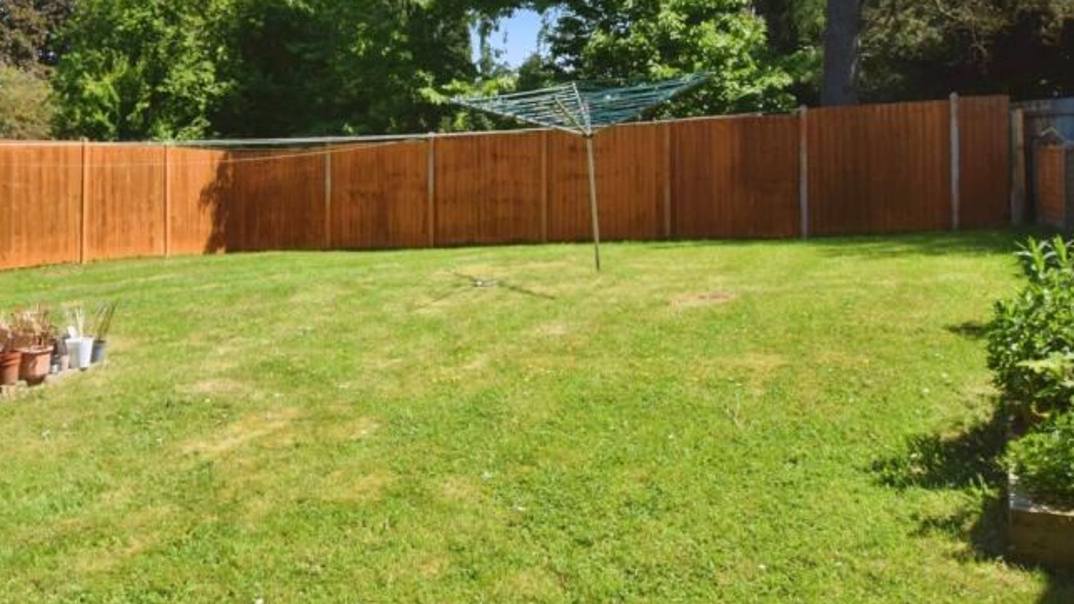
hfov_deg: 54.7
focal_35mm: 35
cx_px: 309
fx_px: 997
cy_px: 163
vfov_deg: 33.1
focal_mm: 14
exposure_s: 1/400
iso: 1000
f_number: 18
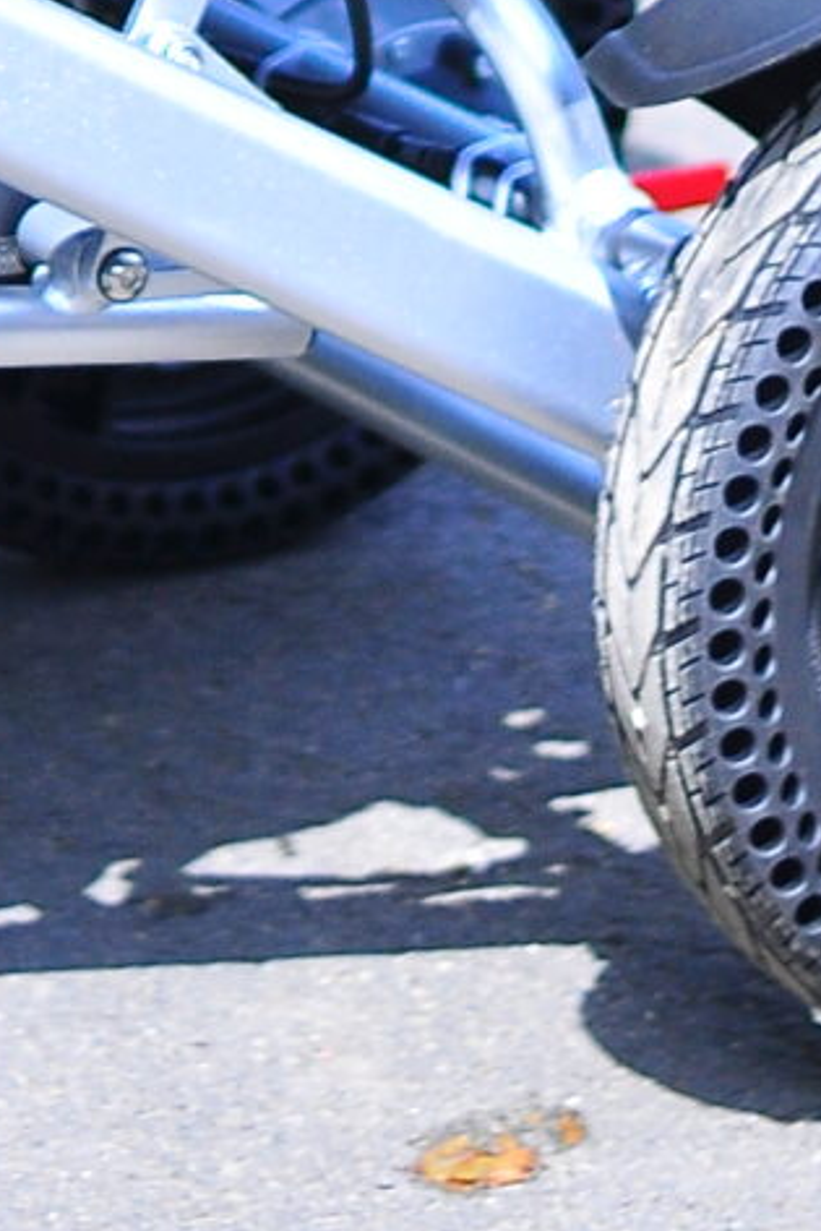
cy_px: -1416
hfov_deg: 3.4
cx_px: -446
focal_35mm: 406
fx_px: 13877
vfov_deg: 5.0
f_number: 2.5
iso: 250
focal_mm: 50
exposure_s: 1/4000
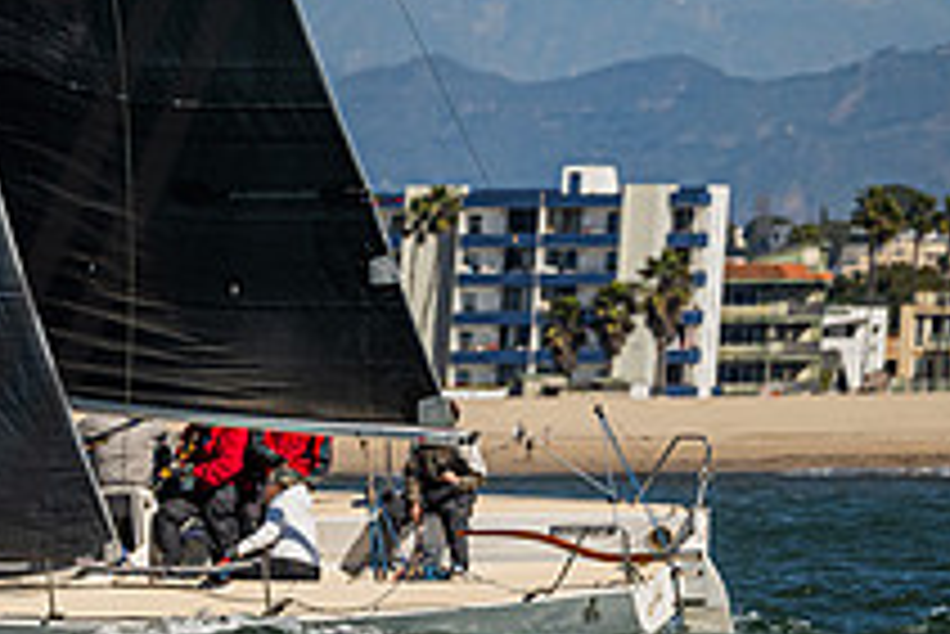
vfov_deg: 1.5
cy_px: -110
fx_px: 23581
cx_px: -279
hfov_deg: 2.3
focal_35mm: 893
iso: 400
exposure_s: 1/6400
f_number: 5.6
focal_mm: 260
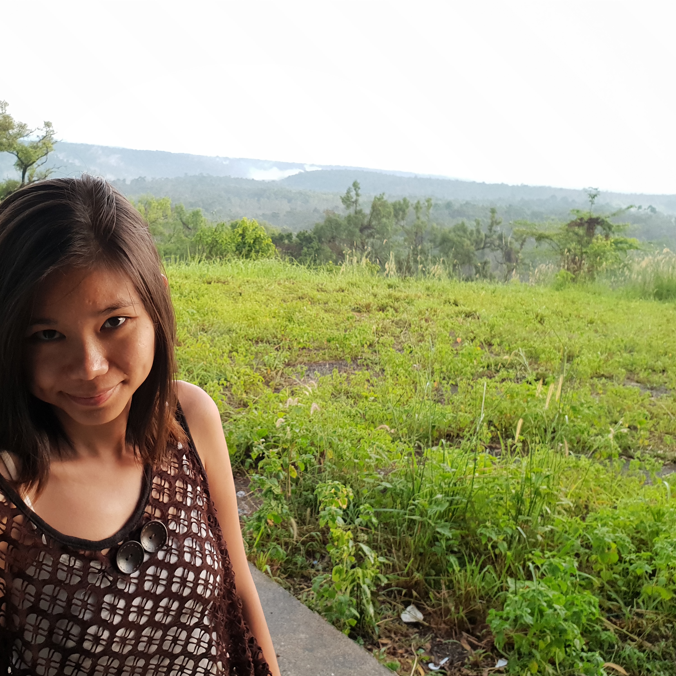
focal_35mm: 31
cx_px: 247
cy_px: 341
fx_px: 685
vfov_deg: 52.5
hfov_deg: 51.9
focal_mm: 4.3
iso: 250
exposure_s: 1/50
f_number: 2.4
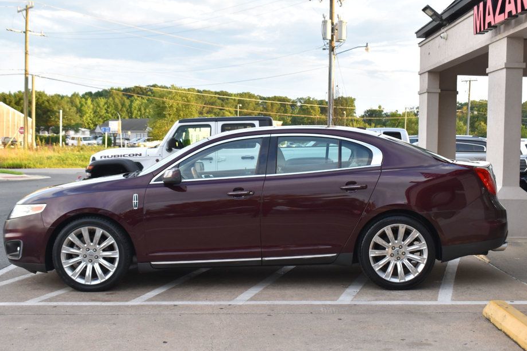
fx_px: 711
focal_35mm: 49
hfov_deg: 40.7
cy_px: 158
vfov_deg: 27.7
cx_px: 266
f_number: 7.1
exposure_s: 1/125
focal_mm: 29
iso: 400
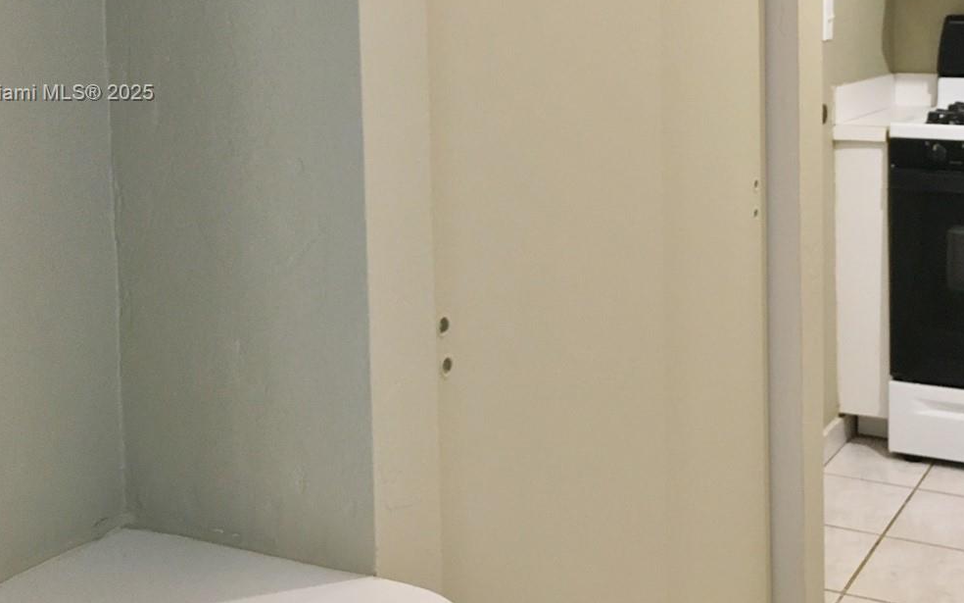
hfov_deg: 39.9
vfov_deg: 25.3
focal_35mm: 50
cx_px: 624
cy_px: 94
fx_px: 1314
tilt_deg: -4.8
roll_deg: +0.7
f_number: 2.2
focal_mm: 4.15
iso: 100
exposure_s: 1/30
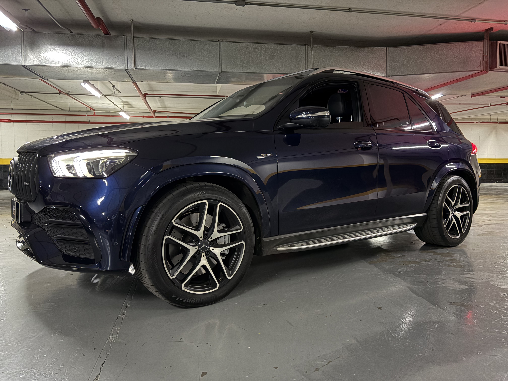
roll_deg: +0.3
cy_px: 190
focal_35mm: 26
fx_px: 382
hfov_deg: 67.3
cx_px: 254
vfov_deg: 53.1
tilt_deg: -3.5
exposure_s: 1/15
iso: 1250
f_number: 1.6
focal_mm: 5.96
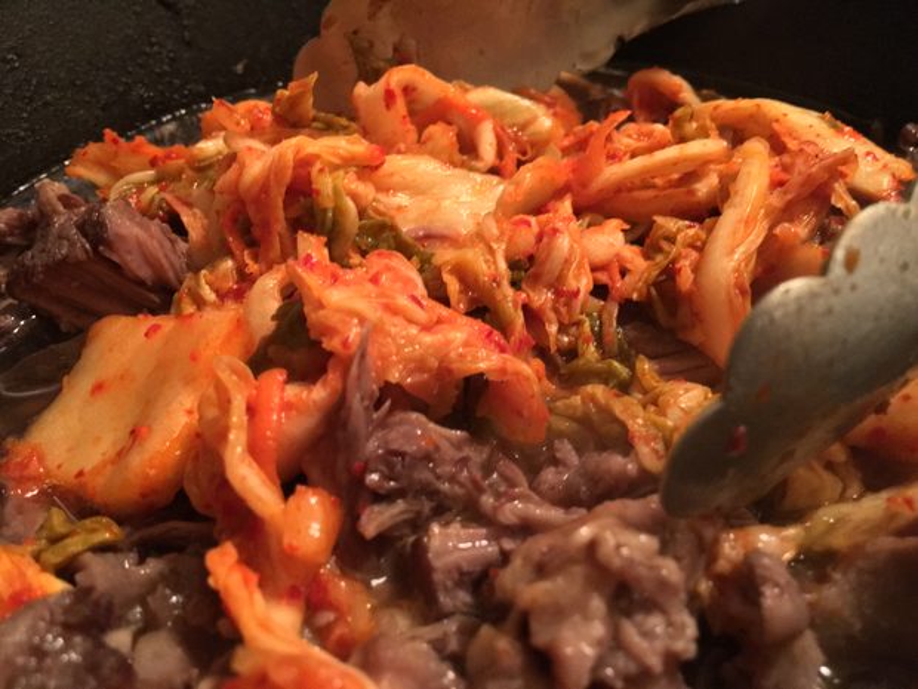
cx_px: 459
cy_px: 344
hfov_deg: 61.7
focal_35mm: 29
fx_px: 769
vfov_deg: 48.2
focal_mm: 4.15
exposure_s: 1/15
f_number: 2.2
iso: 400
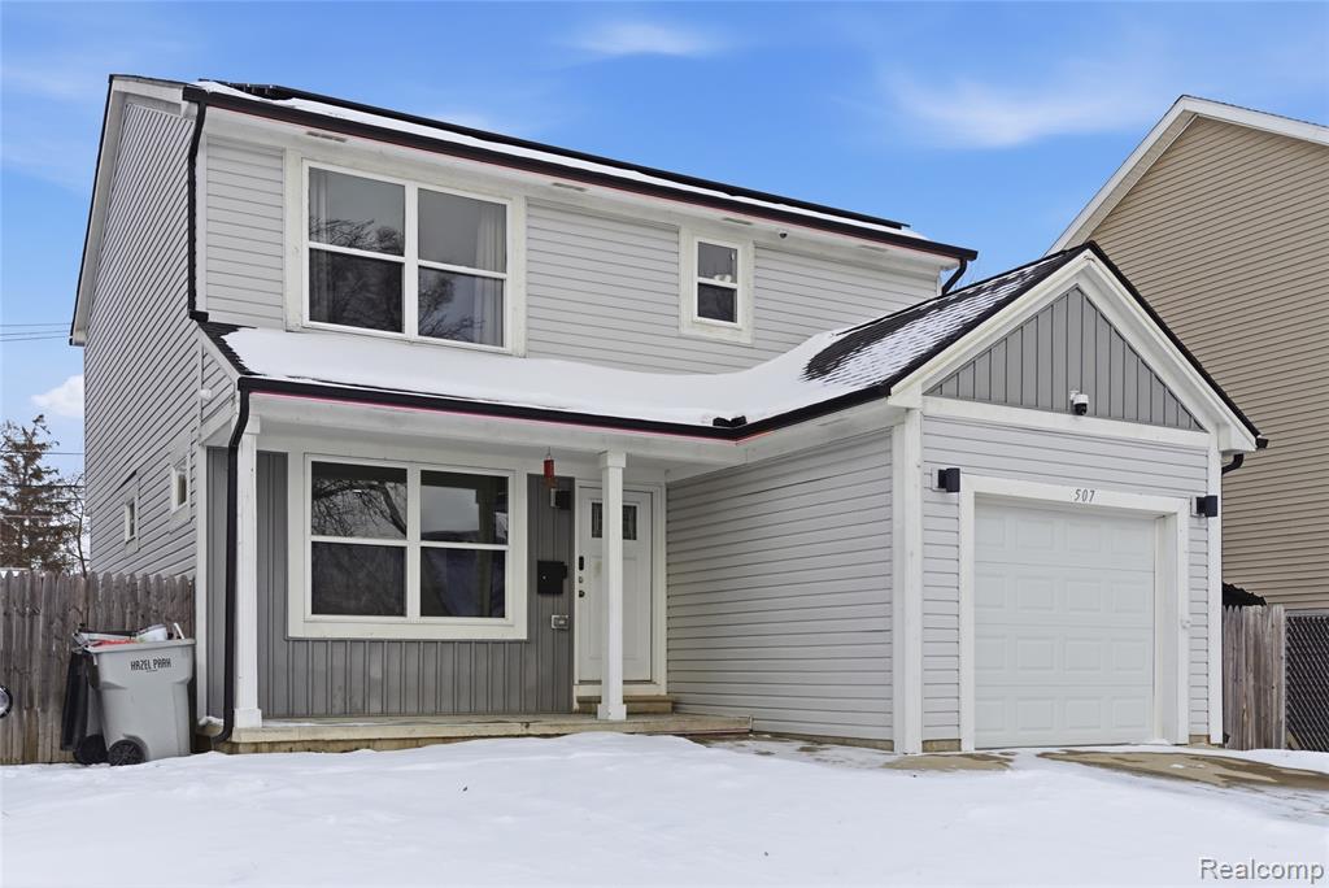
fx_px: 1219
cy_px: 444
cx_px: 664
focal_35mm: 33
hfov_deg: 57.2
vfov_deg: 40.0
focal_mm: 33
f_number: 4
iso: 100
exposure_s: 1/8000
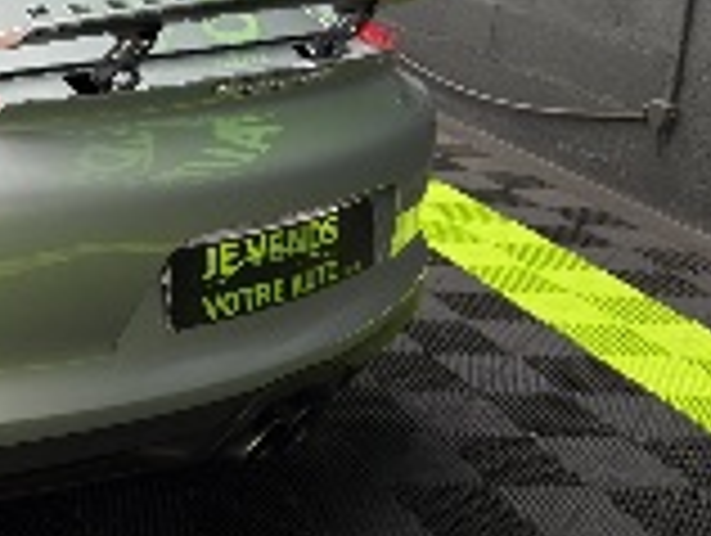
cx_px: -184
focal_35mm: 63
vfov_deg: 22.6
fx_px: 1296
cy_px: 32
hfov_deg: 26.5
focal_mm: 6.76
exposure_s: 1/50
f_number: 1.78
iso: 100
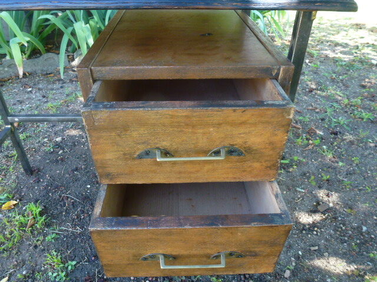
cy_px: 141
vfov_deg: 54.9
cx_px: 188
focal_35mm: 25
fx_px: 272
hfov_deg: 69.4
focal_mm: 4.3
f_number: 3.3
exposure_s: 1/60
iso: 200
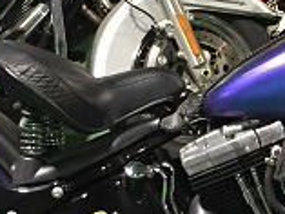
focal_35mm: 130
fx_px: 1071
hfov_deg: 15.0
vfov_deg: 11.4
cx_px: 240
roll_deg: -1.2
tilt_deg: -22.2
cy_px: 135
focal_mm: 4.15
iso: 200
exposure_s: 1/30
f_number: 2.2
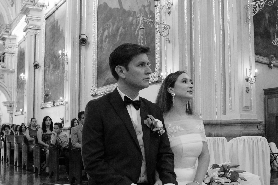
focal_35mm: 39
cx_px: 146
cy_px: 123
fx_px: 301
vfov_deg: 33.9
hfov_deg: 49.5
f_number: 2.2
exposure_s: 1/200
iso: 1000
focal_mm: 16
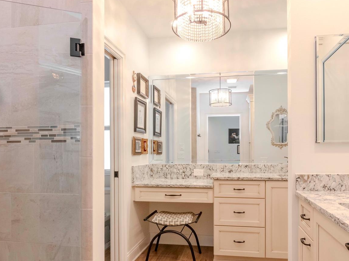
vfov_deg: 56.6
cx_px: 180
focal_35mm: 24
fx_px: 242
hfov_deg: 71.6
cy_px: 147
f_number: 11
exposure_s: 1/13
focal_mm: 12
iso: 1000
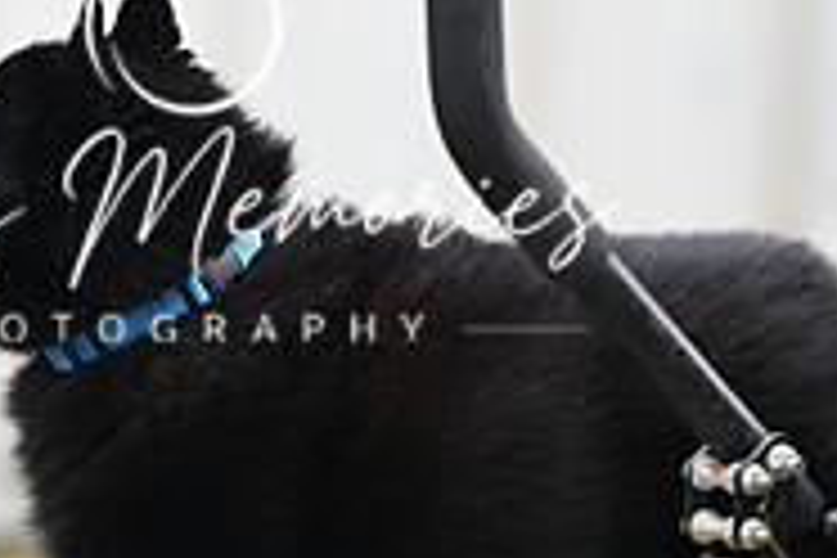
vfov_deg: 2.2
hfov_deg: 3.3
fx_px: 14530
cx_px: 162
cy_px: 108
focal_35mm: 625
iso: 640
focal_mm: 200
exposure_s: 1/1000
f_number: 2.8
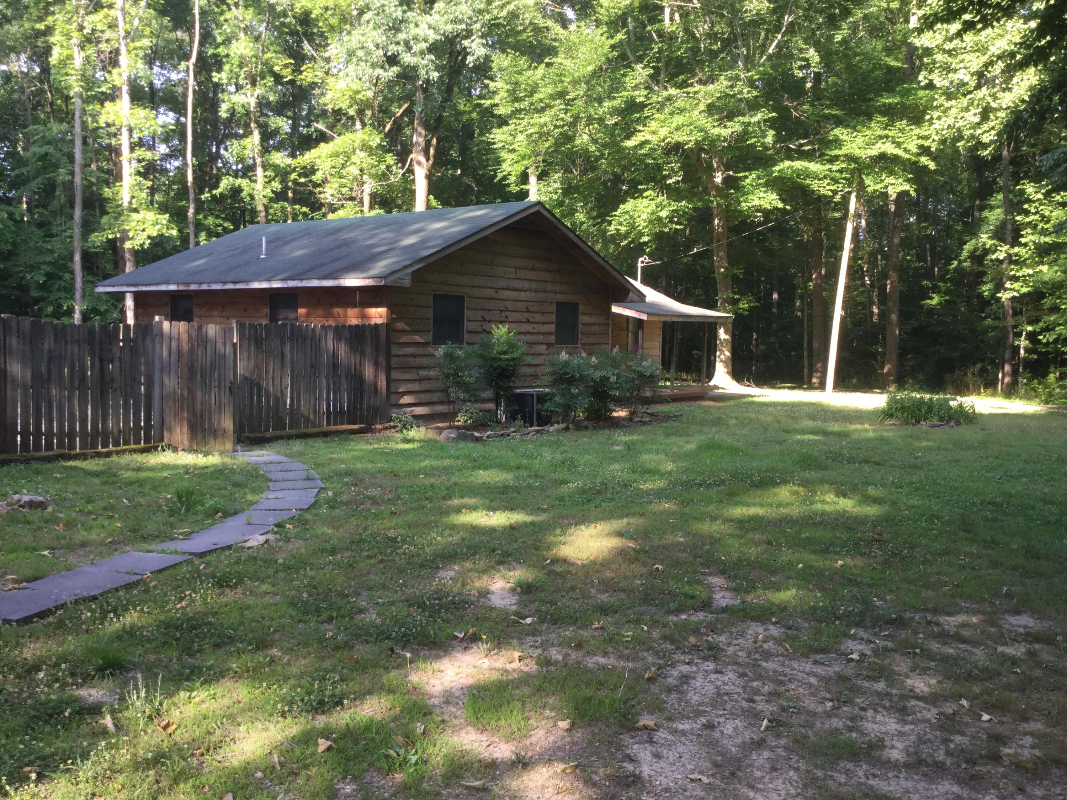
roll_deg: -1.8
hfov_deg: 58.4
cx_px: 534
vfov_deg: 45.4
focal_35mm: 31
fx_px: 956
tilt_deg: -5.1
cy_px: 400
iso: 40
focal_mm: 3.3
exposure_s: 1/120
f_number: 2.4
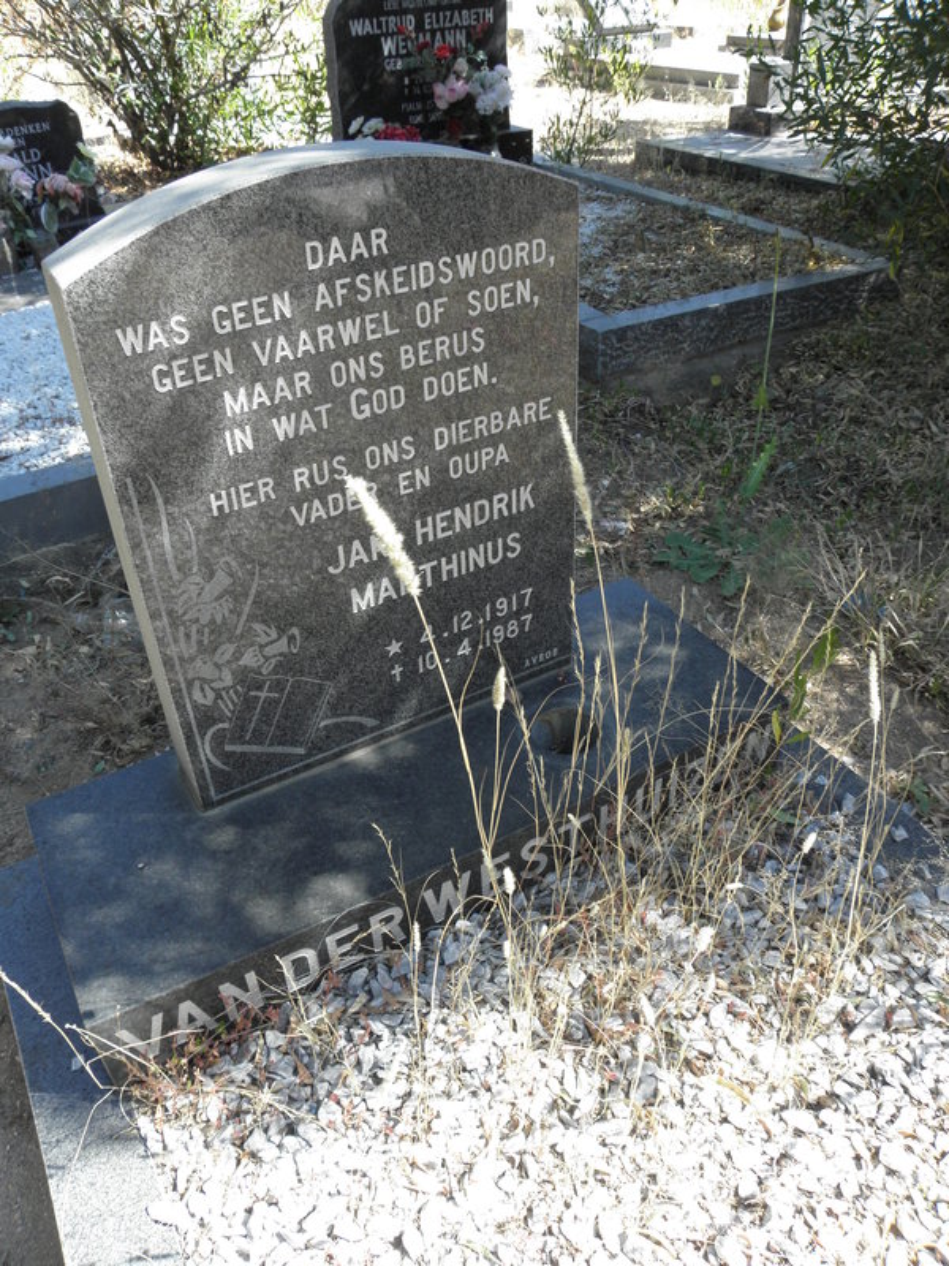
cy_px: 633
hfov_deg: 53.1
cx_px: 474
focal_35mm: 26
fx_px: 950
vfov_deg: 67.3
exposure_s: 1/80
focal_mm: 4.6
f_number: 4.5
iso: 64
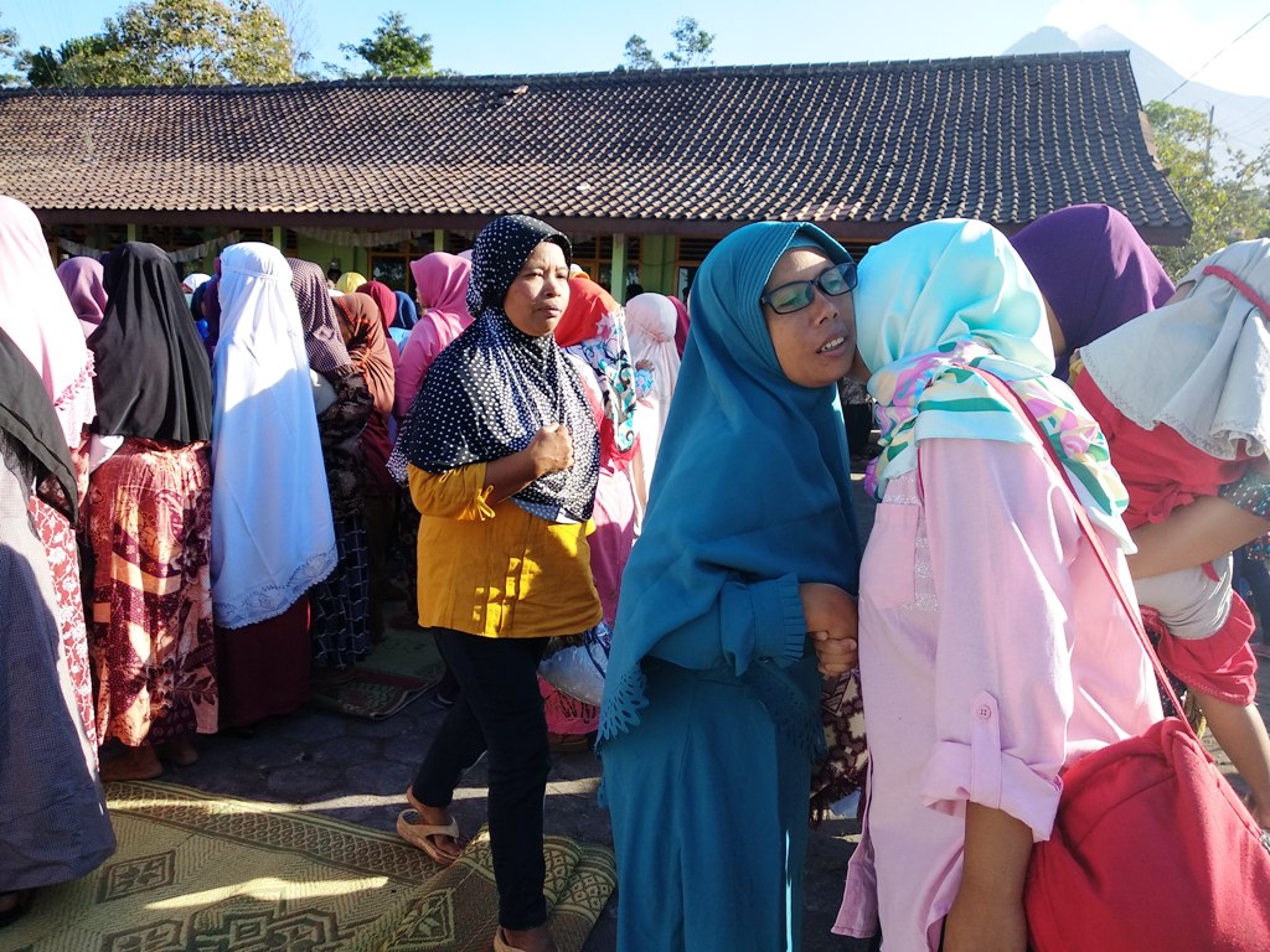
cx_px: 635
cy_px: 476
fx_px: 954
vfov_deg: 53.1
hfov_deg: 67.3
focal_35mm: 26
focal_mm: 3.81
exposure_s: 1/393
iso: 125
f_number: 2.2
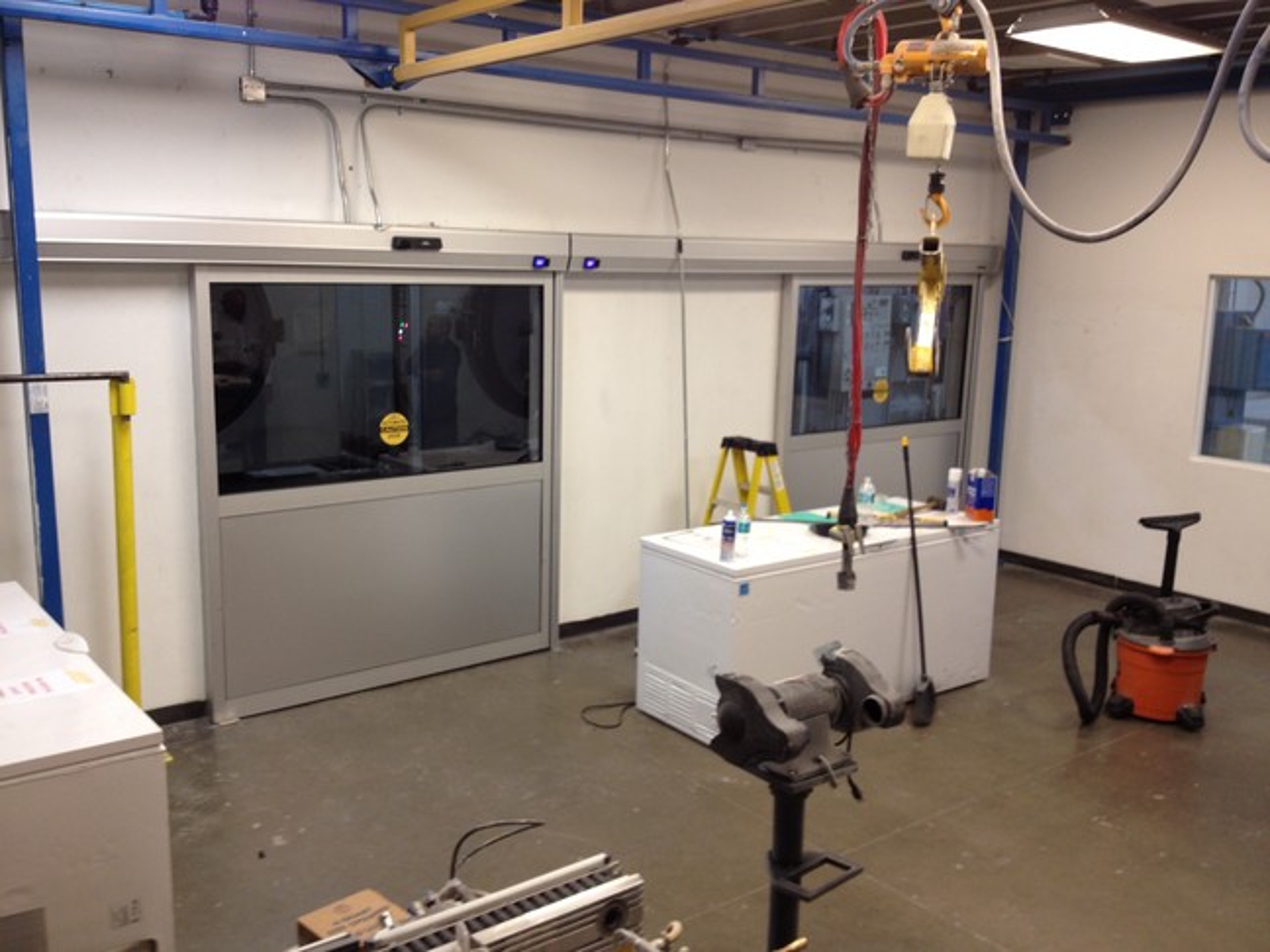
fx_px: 1284
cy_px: 476
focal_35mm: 35
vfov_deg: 40.7
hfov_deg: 52.6
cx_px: 635
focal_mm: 4.28
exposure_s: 1/20
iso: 80
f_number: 2.4
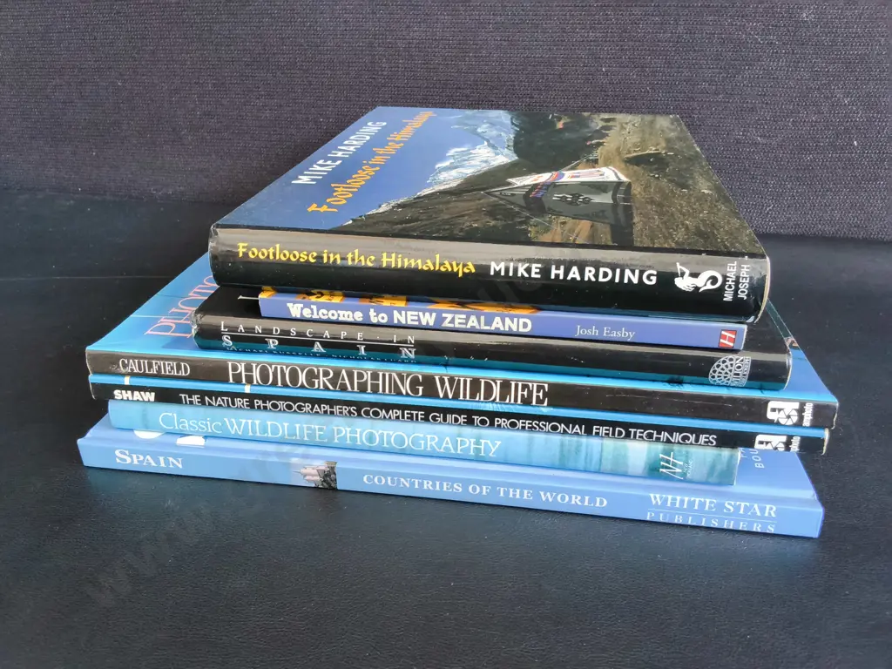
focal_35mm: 27
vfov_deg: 51.4
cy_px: 334
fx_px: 696
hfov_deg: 65.3
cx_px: 446
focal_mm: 2.87
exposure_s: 1/50
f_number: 2
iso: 320
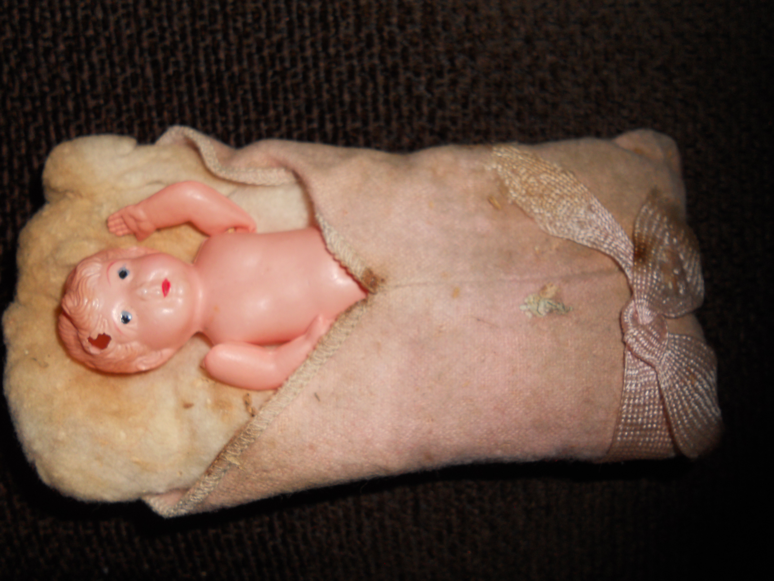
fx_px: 716
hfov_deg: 56.8
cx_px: 387
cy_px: 290
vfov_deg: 44.2
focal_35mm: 32
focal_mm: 5.8
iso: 80
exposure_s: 1/25
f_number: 8.8
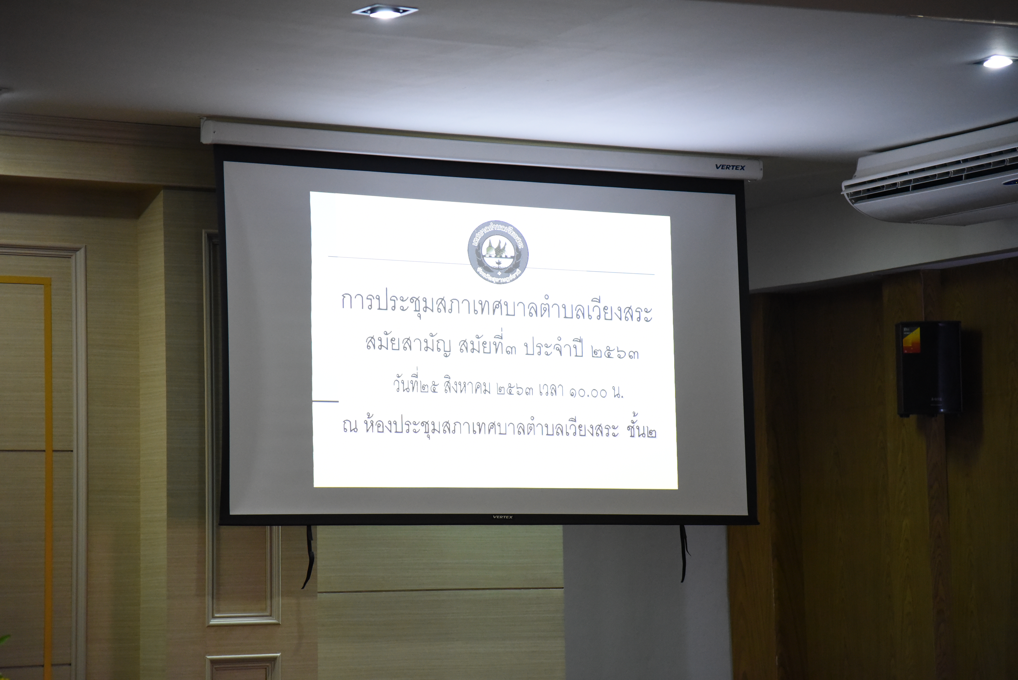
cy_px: 340
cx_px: 509
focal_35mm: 120
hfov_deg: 17.1
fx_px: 3394
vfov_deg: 11.4
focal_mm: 120
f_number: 4
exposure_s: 1/500
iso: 5000
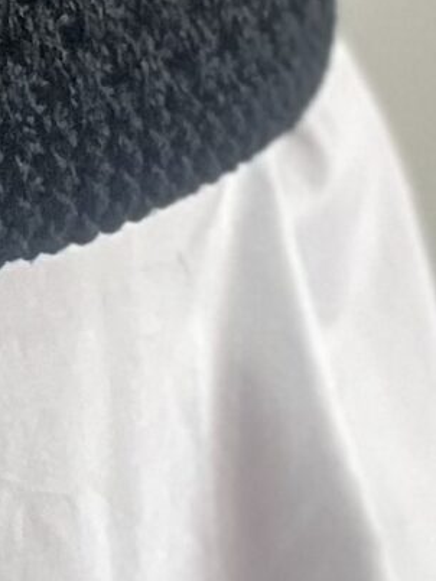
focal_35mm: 191
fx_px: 3204
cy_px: -503
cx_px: -419
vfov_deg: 9.8
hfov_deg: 7.5
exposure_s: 1/50
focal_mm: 2.71
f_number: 2.2
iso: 200
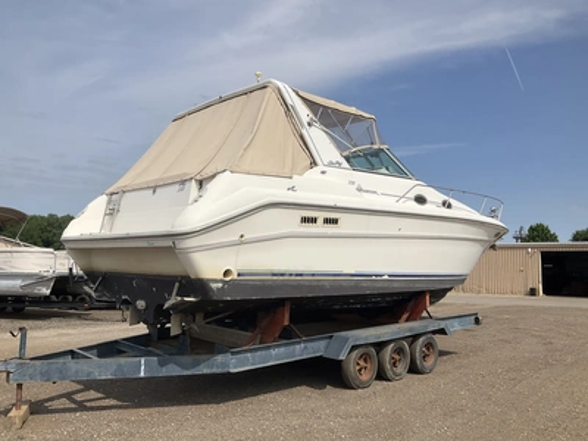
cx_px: 294
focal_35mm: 29
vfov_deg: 48.2
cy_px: 220
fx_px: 493
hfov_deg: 61.7
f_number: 1.8
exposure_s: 1/4065
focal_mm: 3
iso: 25
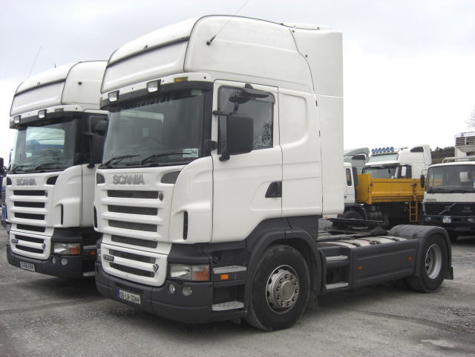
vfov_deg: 37.7
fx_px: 521
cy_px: 178
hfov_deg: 49.0
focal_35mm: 38
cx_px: 238
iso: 80
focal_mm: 7.9
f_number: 2.8
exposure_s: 1/250
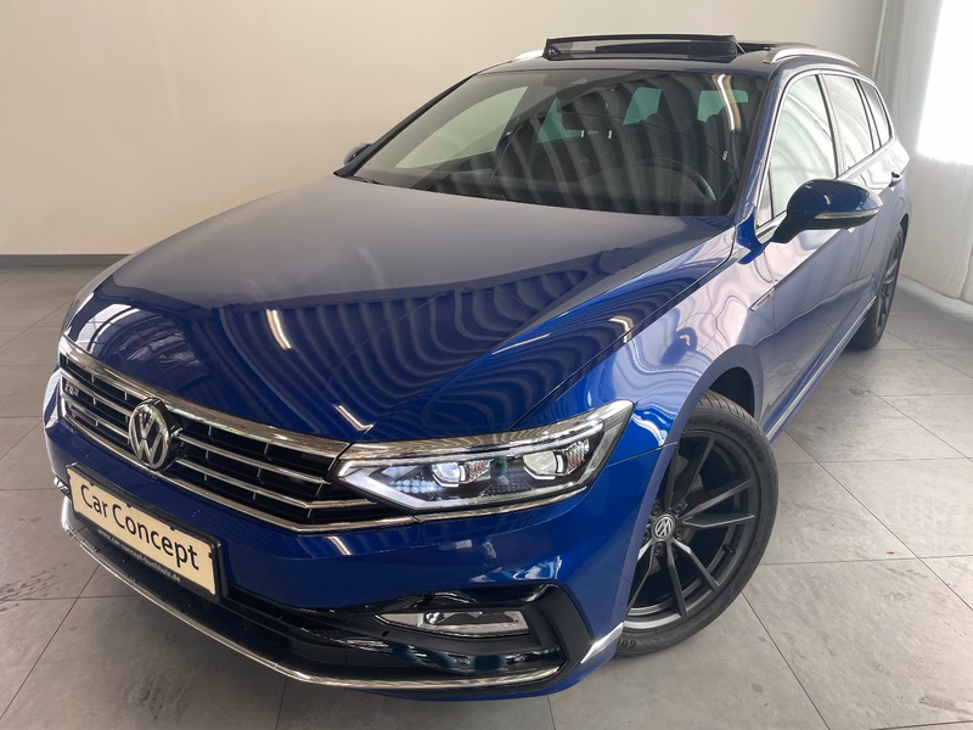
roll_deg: -0.9
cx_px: 486
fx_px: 731
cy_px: 365
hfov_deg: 67.3
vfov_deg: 53.1
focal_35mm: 26
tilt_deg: -22.0
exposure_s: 1/100
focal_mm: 4.2
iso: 50
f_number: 1.6
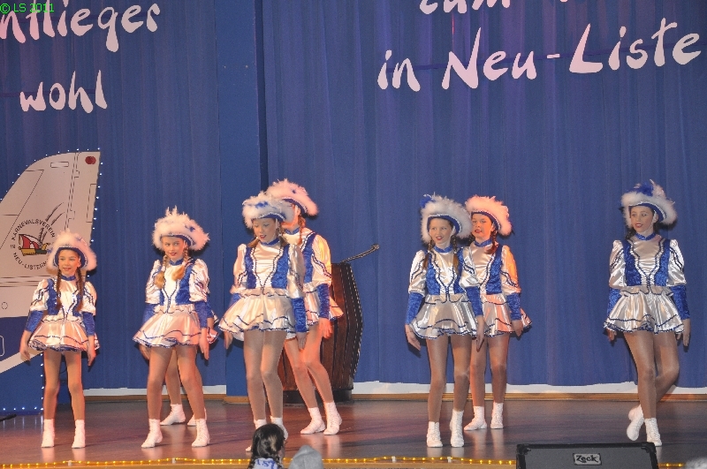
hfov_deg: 19.5
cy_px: 234
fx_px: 2059
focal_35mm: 105
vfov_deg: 13.0
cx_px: 354
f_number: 5.3
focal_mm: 70
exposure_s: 1/60
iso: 400
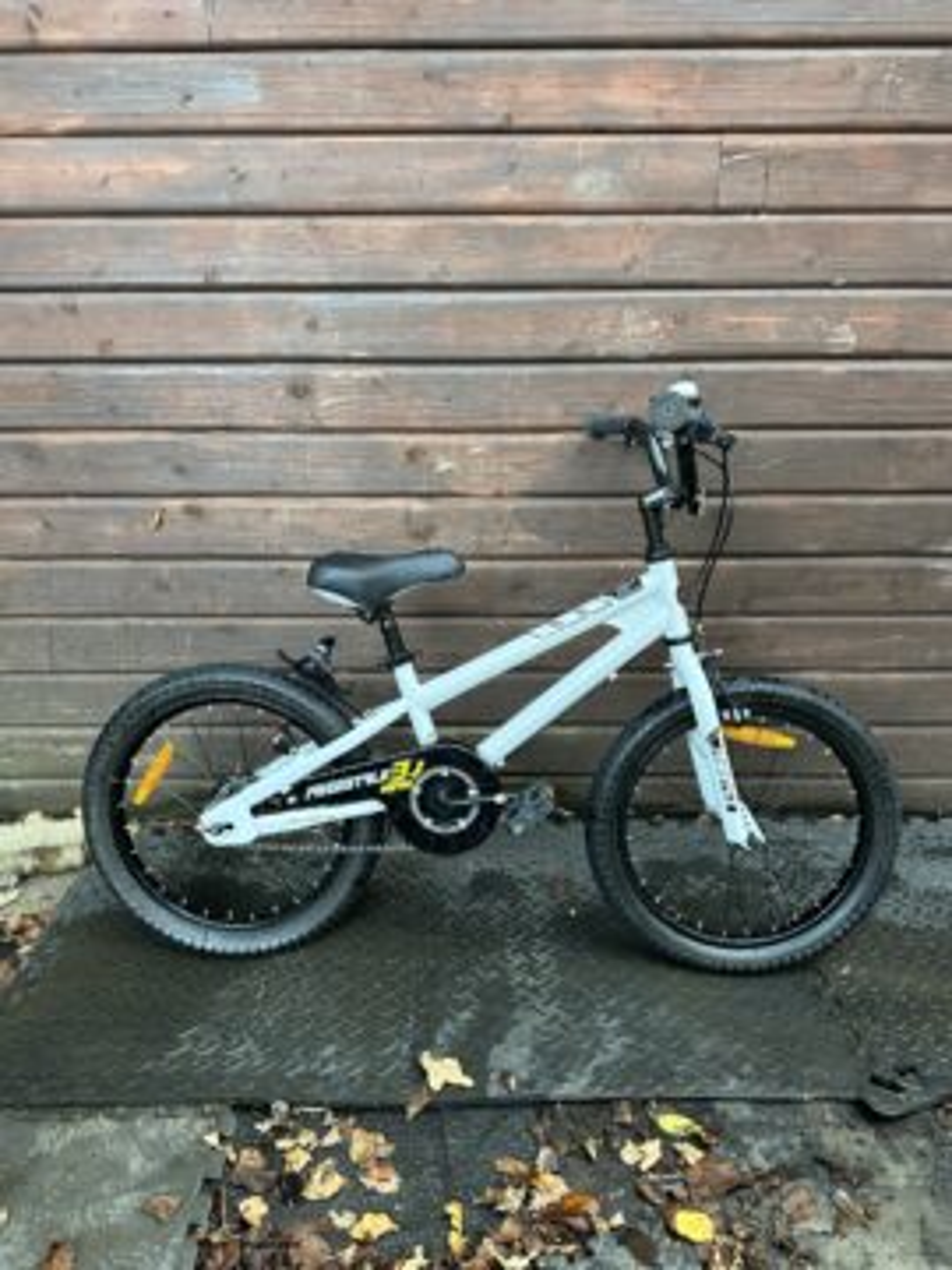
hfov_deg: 56.8
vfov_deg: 71.6
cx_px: 476
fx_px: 880
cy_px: 635
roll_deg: +0.4
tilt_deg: -20.3
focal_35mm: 24
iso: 320
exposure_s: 1/60
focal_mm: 6.86
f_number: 1.78
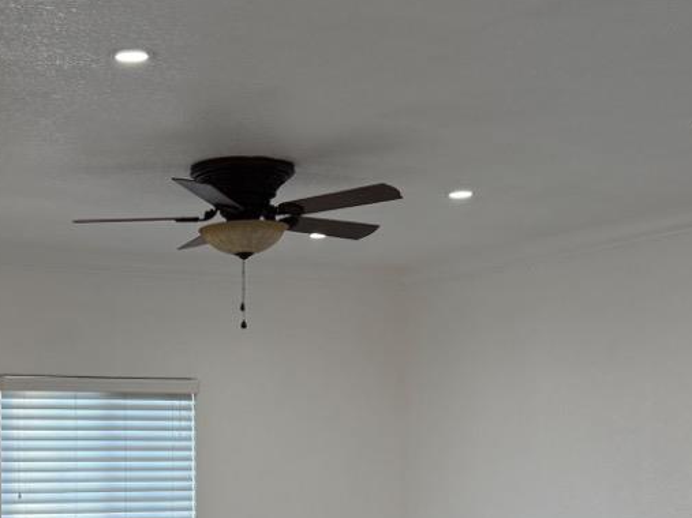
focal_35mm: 71
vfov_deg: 20.1
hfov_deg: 26.9
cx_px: 141
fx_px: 1419
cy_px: 517
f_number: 1.78
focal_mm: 6.76
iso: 160
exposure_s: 1/214
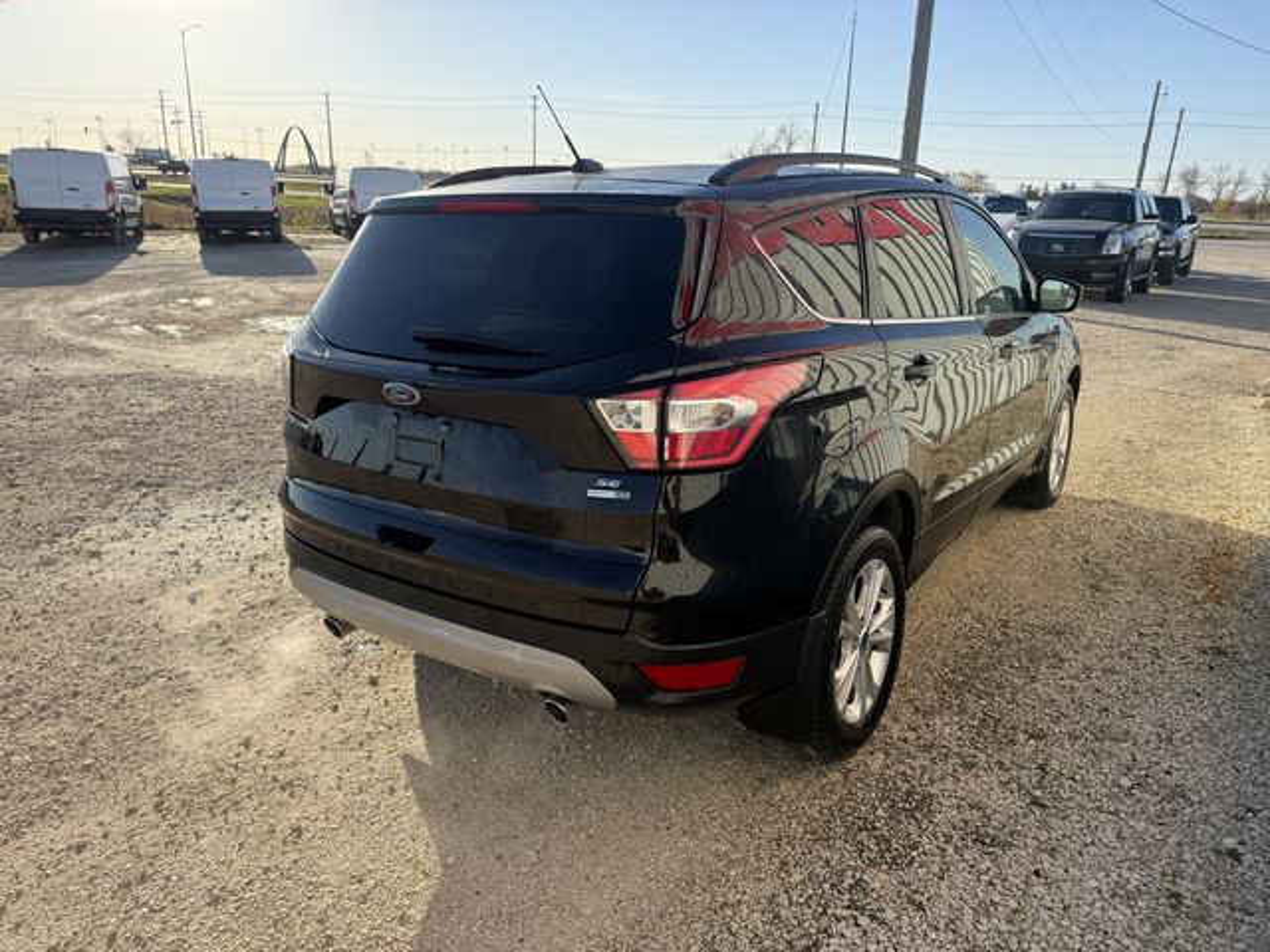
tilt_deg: -16.3
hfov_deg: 71.6
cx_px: 635
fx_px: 881
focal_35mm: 24
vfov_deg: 56.8
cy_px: 476
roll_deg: -2.5
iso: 100
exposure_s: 1/3425
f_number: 1.78
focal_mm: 6.76
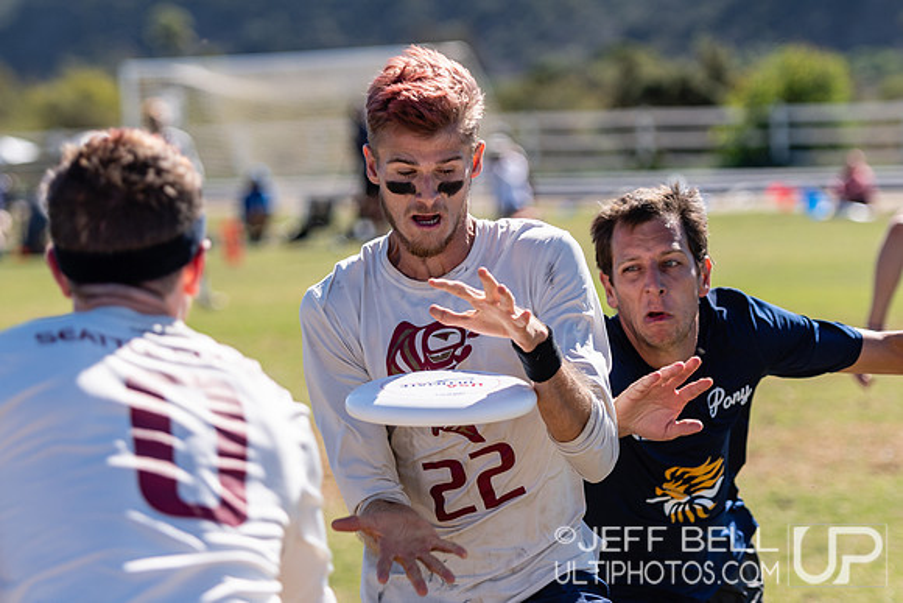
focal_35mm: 153
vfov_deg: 9.0
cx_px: 452
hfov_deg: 13.4
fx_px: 3838
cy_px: 302
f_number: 2.8
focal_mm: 102
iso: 100
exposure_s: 1/2000
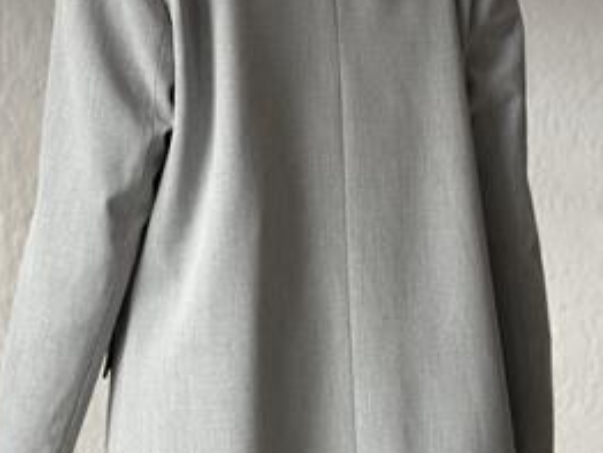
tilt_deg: -2.3
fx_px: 1360
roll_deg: +0.0
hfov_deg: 25.0
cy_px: 221
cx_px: 272
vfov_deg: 18.9
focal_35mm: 78
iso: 125
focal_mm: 6.86
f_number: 1.78
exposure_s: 1/119
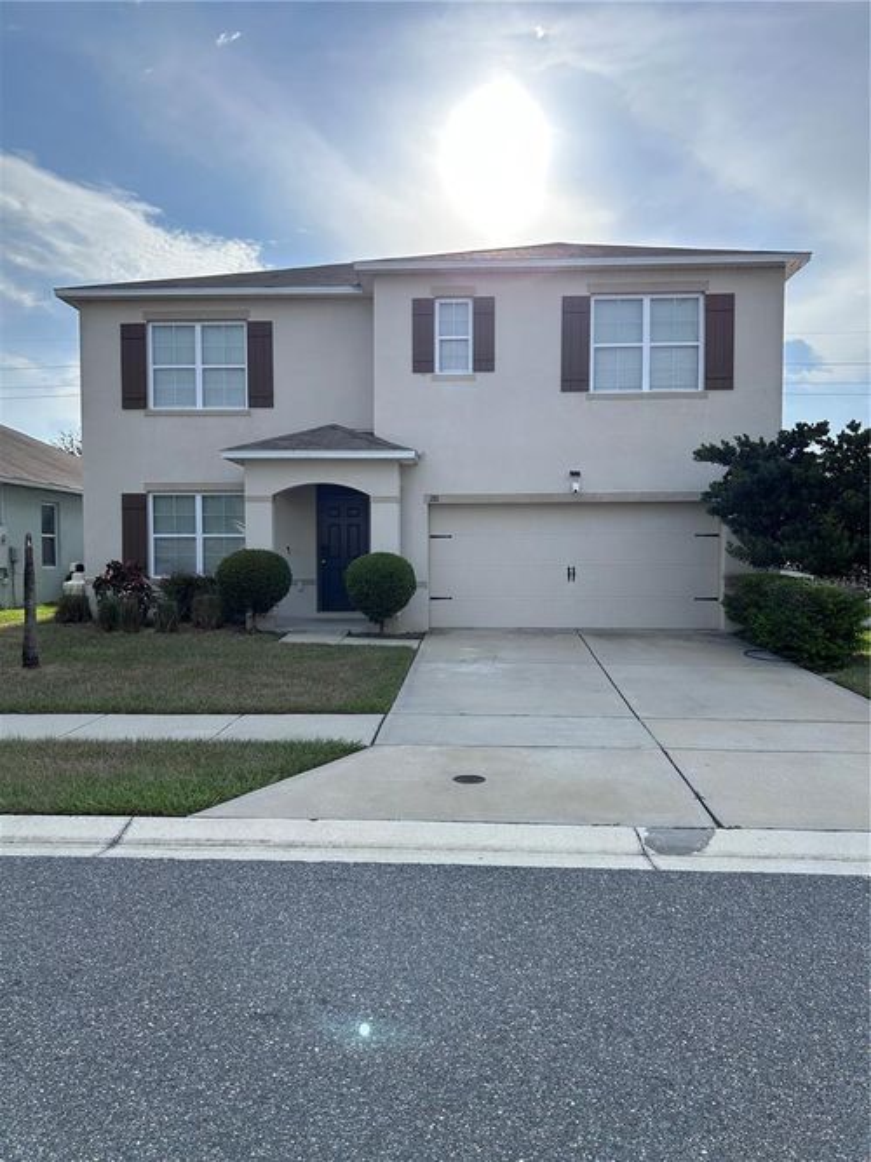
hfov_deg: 53.0
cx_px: 436
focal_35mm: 26
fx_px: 873
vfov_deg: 67.3
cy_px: 581
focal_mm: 5.7
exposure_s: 1/4831
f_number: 1.5
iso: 50
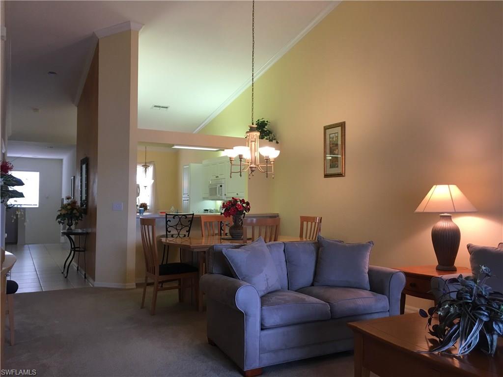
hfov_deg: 61.7
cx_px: 252
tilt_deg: +1.0
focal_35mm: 29
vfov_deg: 48.2
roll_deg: +0.1
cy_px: 188
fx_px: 421
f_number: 2.2
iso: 40
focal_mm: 4.15
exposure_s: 1/30
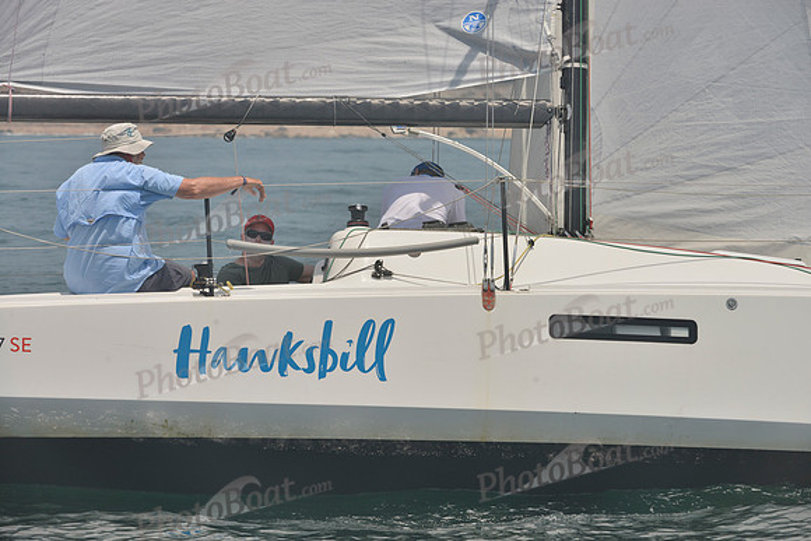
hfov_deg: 10.3
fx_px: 4506
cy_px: 270
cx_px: 406
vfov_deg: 6.9
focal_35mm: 200
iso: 280
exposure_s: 1/1000
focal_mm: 200
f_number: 10
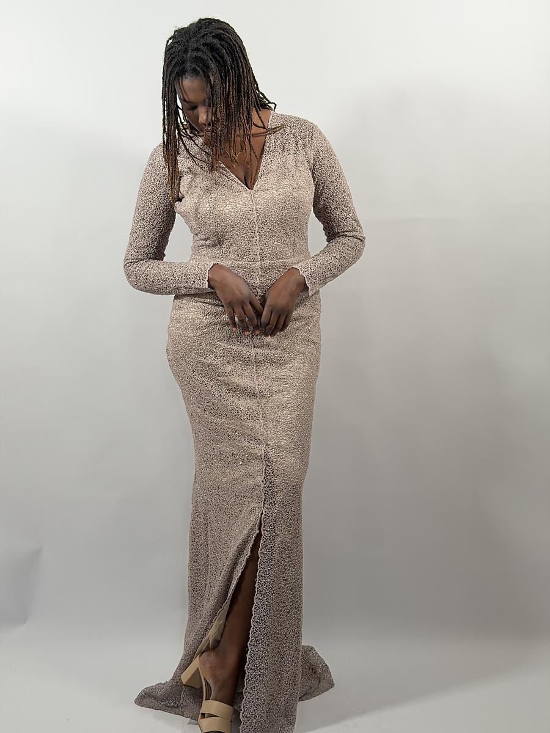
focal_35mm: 48
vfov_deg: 39.7
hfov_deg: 30.3
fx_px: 1017
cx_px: 275
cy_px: 366
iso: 64
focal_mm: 6.76
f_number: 1.78
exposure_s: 1/100
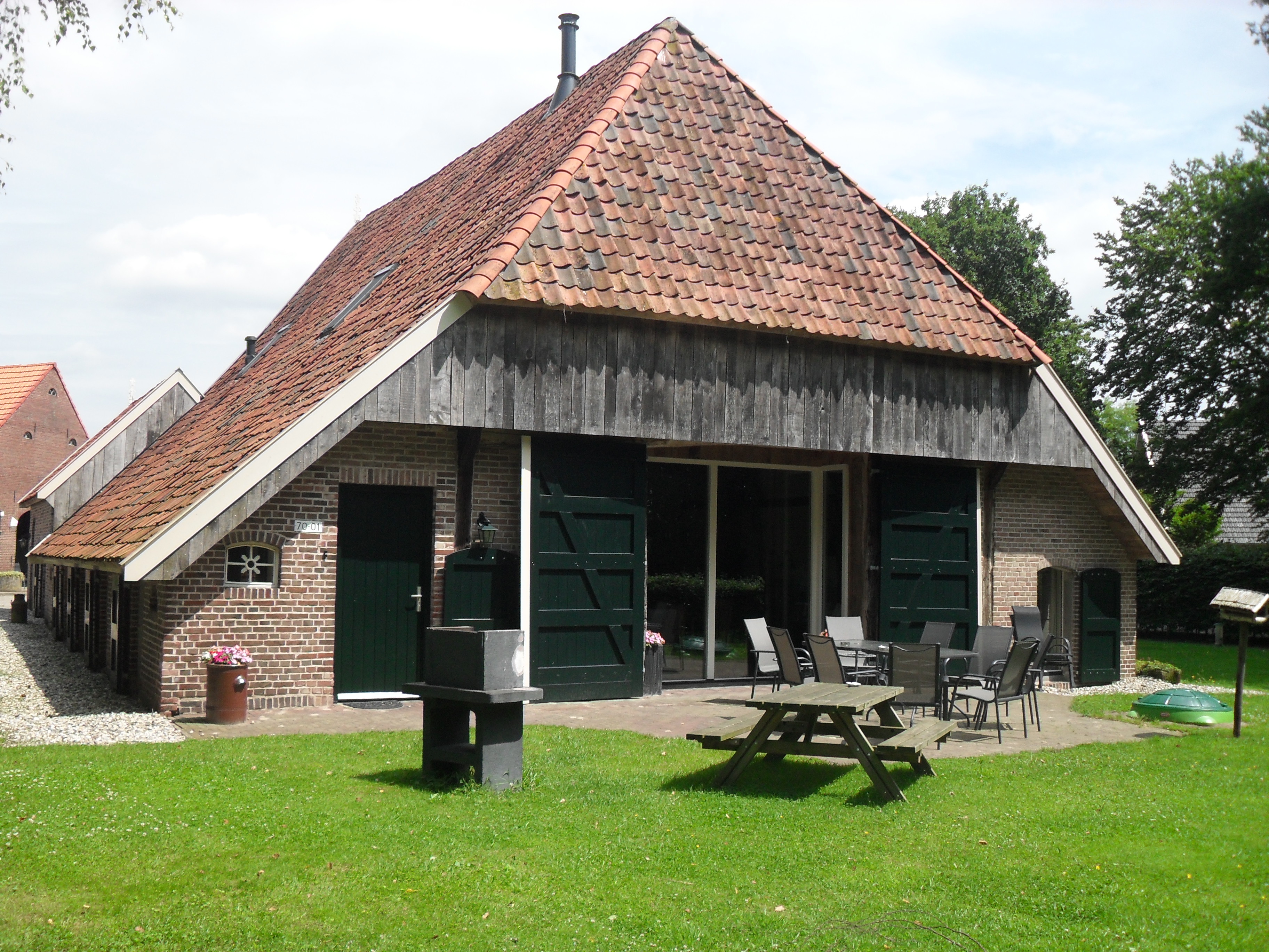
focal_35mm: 35
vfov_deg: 40.7
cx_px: 634
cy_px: 476
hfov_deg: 52.6
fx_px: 1283
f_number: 8.9
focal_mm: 6.2
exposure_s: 1/125
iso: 100
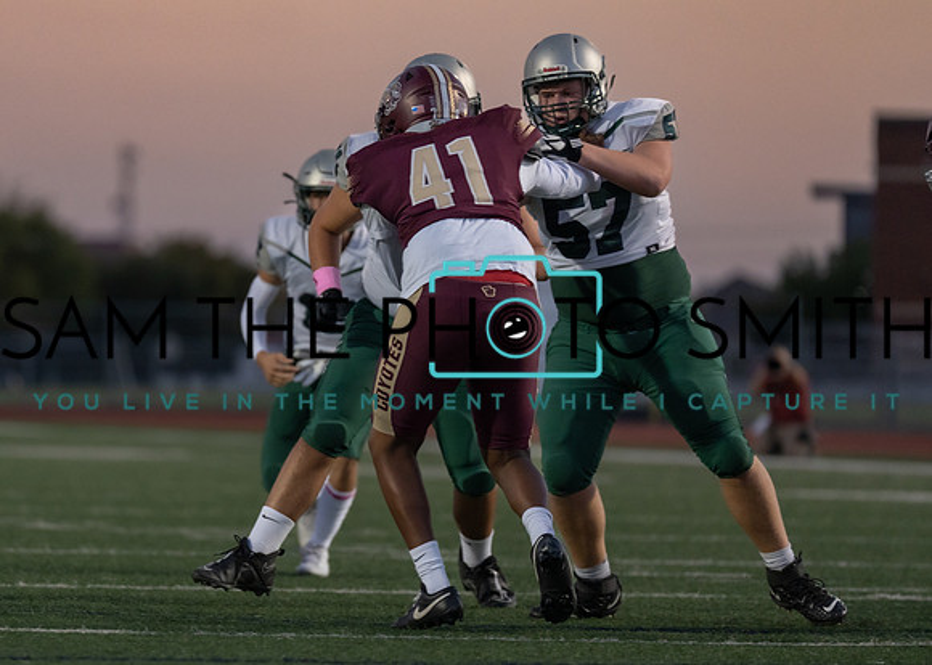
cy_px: 341
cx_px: 255
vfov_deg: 4.8
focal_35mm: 302
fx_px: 7995
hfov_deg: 6.7
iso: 1250
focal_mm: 200
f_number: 2.8
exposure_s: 1/1000
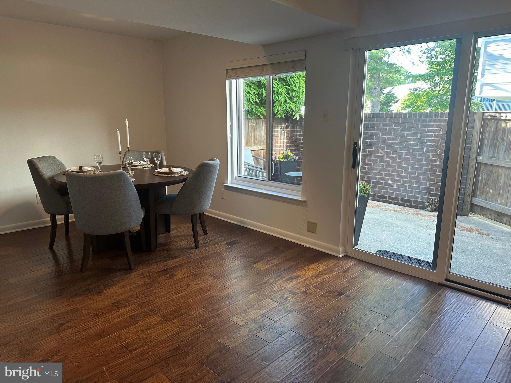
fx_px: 354
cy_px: 192
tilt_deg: -12.2
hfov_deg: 71.6
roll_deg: +0.0
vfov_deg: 56.8
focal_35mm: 24
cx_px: 256
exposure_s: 1/120
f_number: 1.78
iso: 200
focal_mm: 6.86
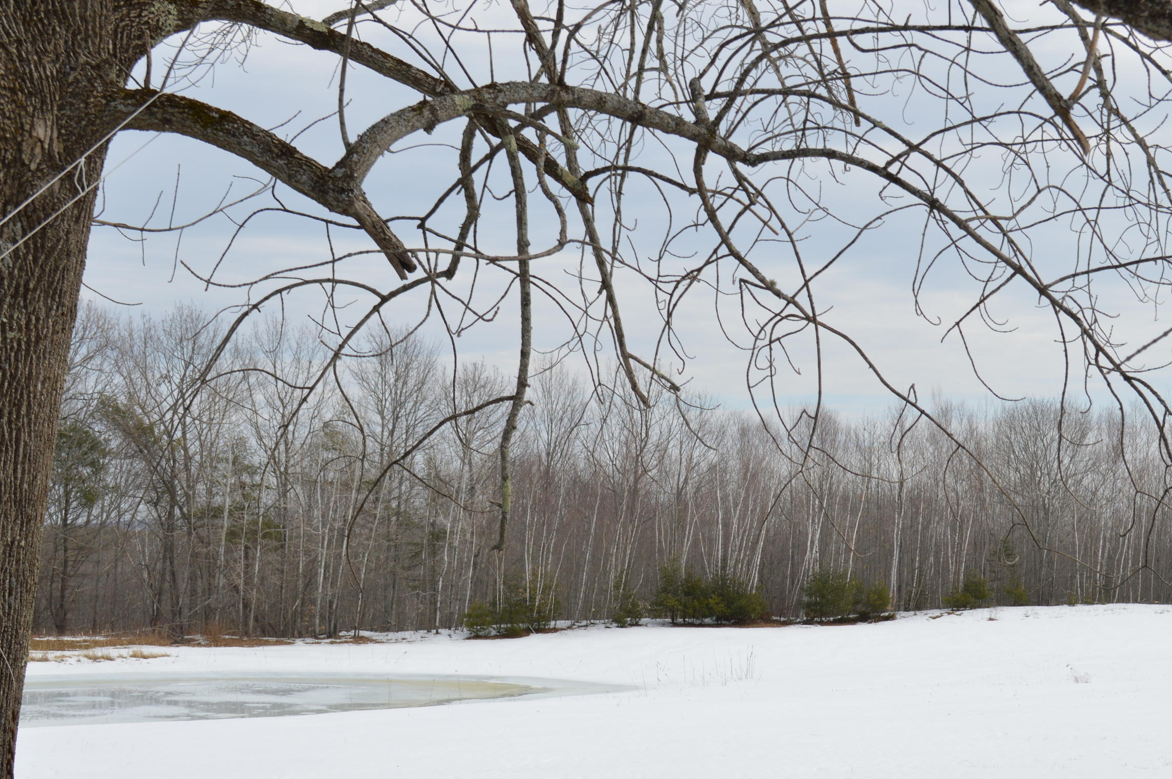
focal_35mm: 63
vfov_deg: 21.5
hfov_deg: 31.8
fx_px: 2049
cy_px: 497
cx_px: 740
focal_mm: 32
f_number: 8
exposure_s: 1/250
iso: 100
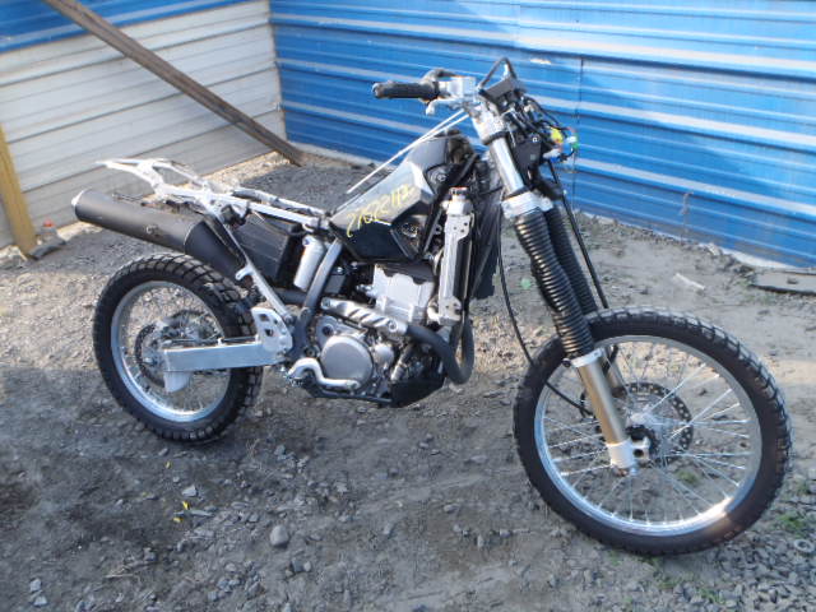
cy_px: 306
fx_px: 660
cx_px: 408
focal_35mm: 28
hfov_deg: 63.4
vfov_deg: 49.7
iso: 80
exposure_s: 1/60
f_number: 4.5
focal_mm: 5
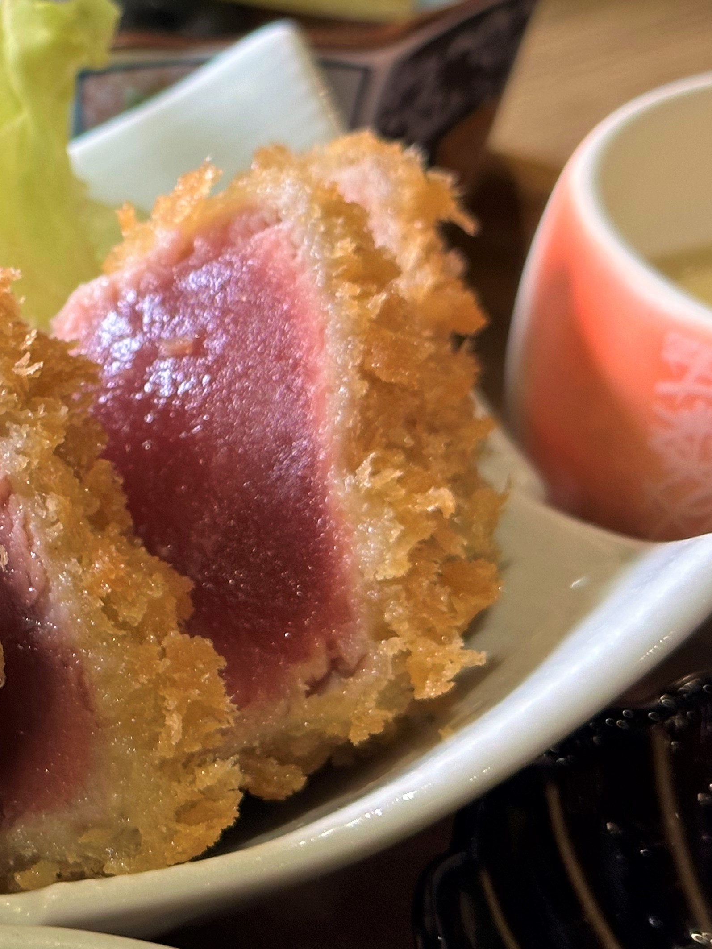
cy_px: 439
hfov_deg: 15.6
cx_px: -135
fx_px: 2496
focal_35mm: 91
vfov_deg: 21.5
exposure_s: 1/58
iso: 125
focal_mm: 6.86
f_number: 1.78
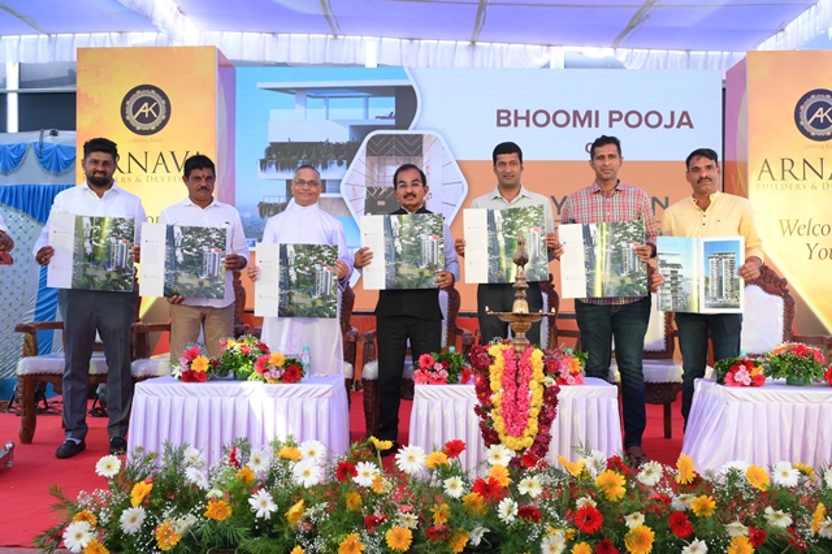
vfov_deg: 38.8
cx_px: 416
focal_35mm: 34
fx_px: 785
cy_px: 277
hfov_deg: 55.8
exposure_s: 1/125
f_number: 6.3
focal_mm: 34
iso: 800
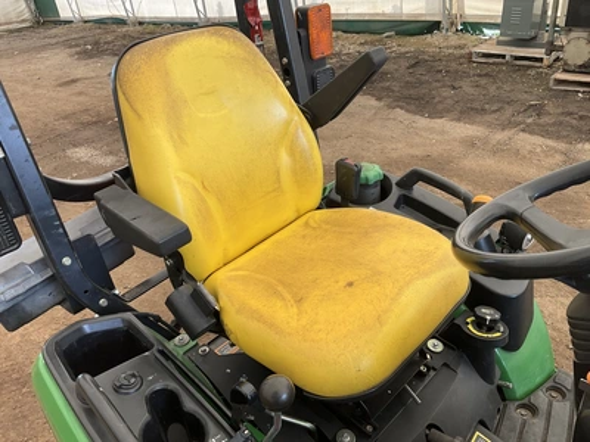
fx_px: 494
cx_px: 295
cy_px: 221
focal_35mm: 29
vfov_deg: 48.2
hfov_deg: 61.7
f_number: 1.8
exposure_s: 1/122
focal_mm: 3
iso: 25
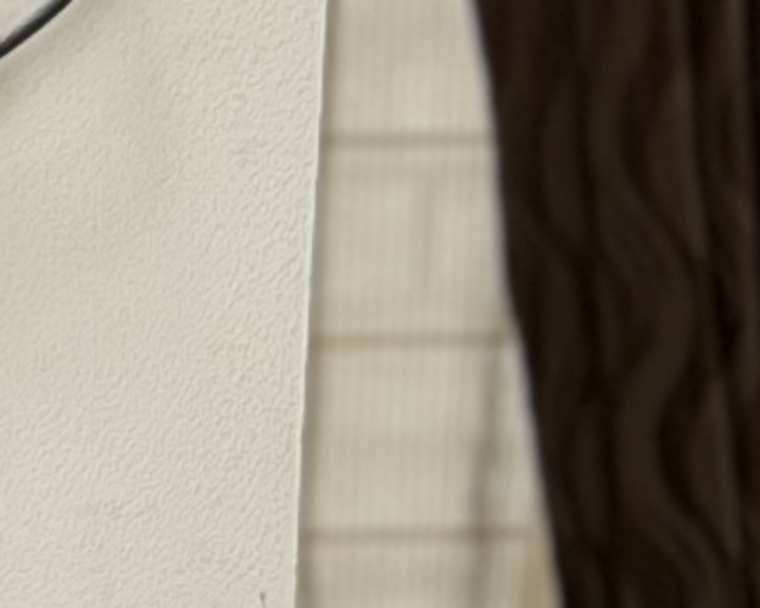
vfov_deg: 3.4
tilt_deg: -11.2
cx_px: -1881
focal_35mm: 435
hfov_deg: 4.2
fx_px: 9782
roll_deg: -0.9
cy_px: 2041
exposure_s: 1/121
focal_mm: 6.76
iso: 80
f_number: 1.78
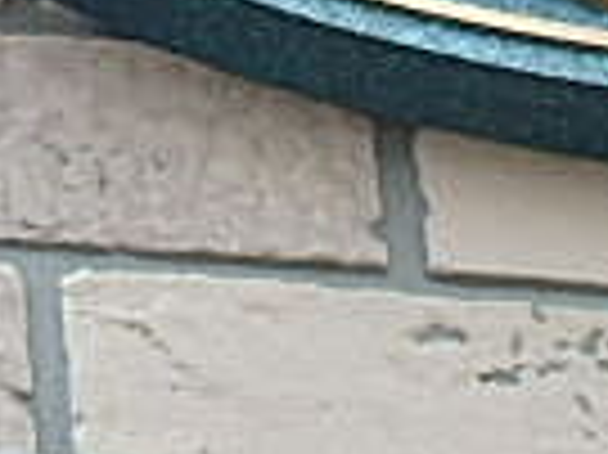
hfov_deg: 4.0
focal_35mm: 497
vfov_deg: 3.0
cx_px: 748
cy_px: -503
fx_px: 8722
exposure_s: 1/125
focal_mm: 18.7
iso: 125
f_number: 5.7
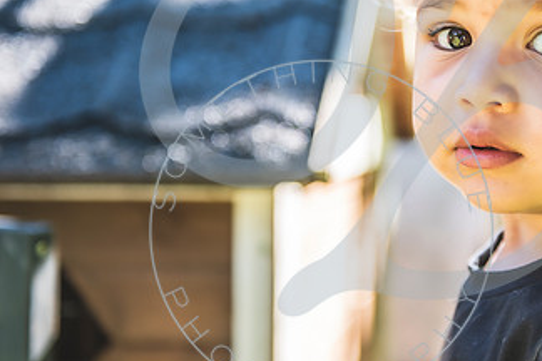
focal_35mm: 86
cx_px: 405
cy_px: 91
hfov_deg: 23.4
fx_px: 1295
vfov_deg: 15.8
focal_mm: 48
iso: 100
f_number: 2.8
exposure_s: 1/200
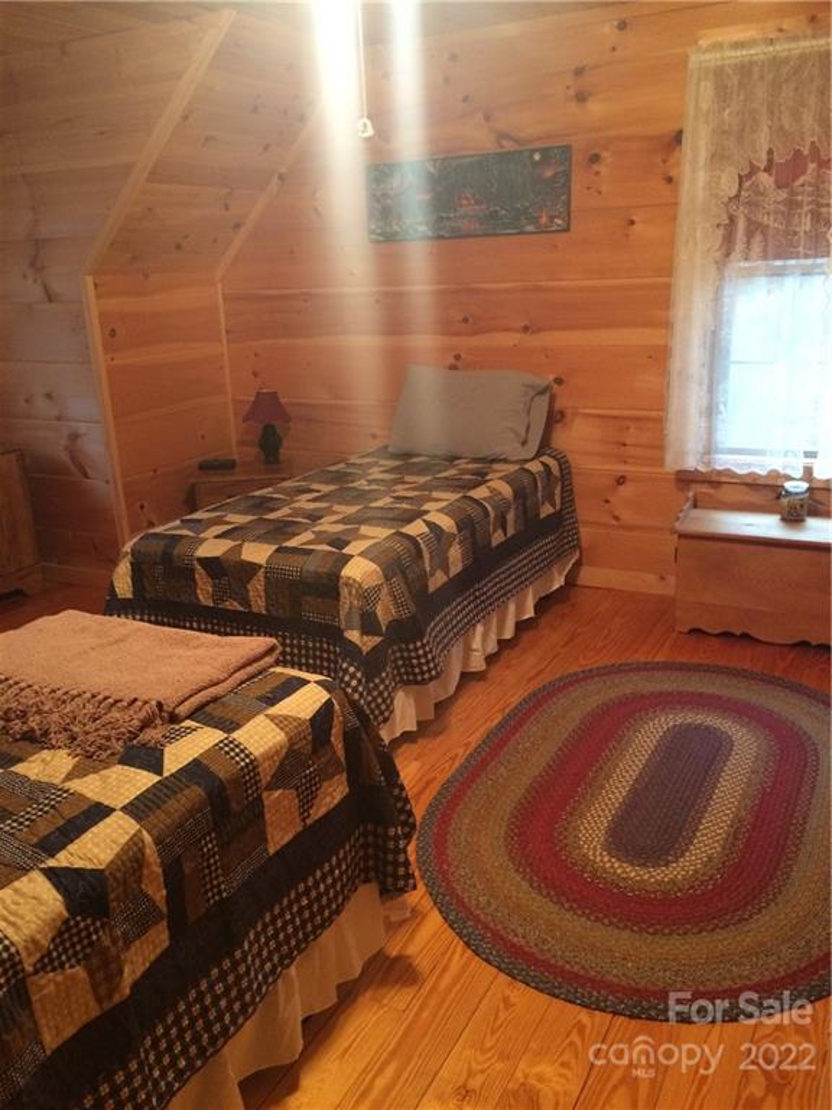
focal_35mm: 29
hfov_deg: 48.2
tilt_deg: -17.3
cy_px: 555
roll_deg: +3.6
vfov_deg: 61.7
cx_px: 416
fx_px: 929
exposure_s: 1/24
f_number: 2.2
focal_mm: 4.15
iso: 250
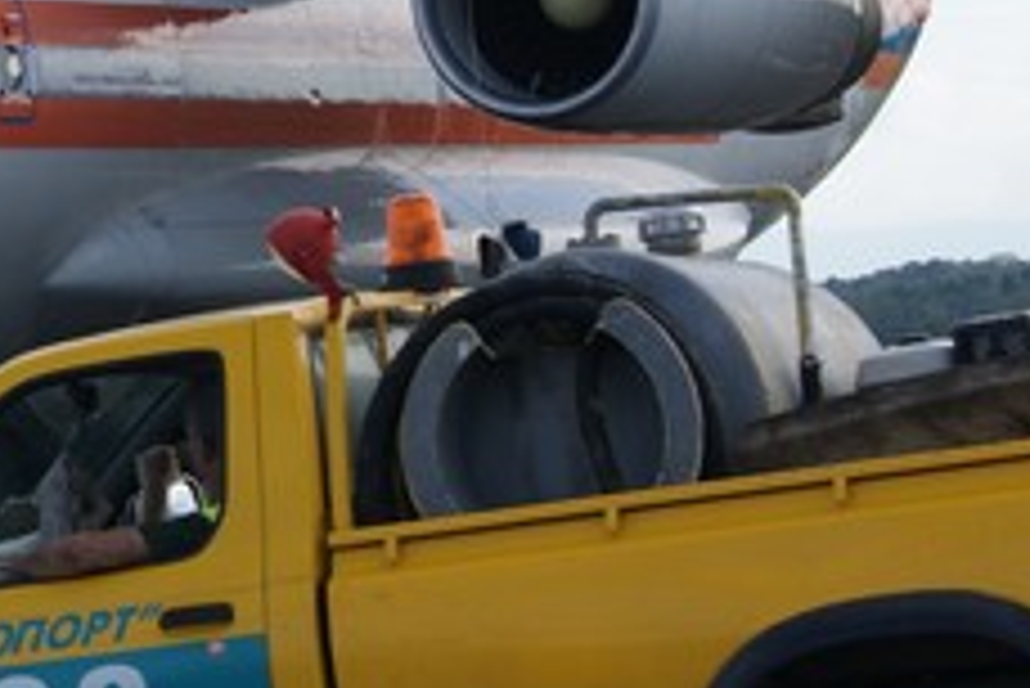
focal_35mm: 210
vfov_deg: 6.5
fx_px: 6012
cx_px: -108
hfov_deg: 9.7
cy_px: 225
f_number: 11
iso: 100
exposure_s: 1/100
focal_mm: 40
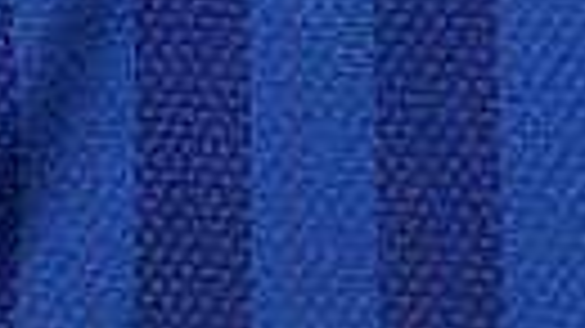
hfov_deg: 20.8
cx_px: 436
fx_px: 1582
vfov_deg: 10.5
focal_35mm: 102
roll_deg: -0.7
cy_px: -398
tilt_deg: +0.1
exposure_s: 1/50
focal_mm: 6.76
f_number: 1.78
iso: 200
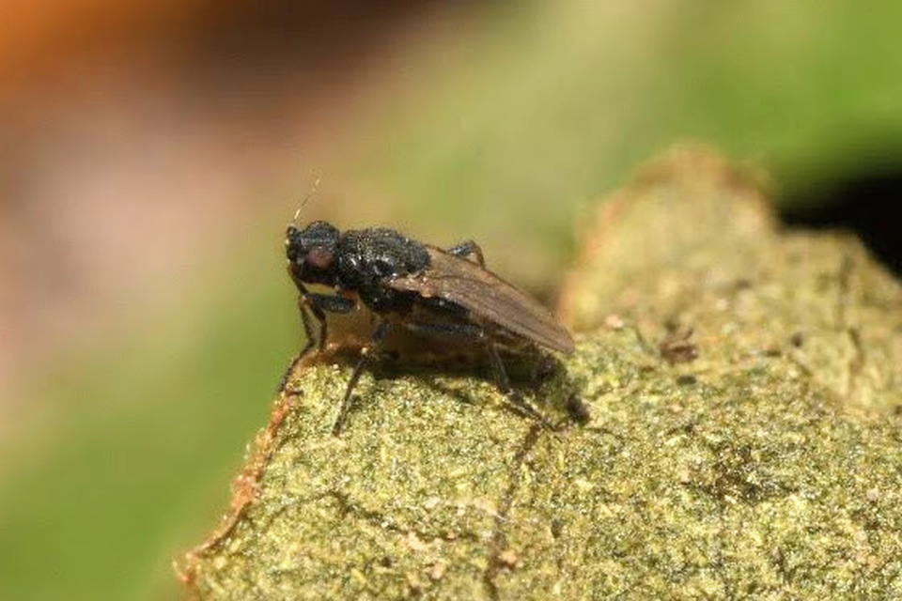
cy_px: 300
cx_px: 451
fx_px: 3946
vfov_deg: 8.7
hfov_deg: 13.0
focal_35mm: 158
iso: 250
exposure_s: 1/60
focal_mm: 105
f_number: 29
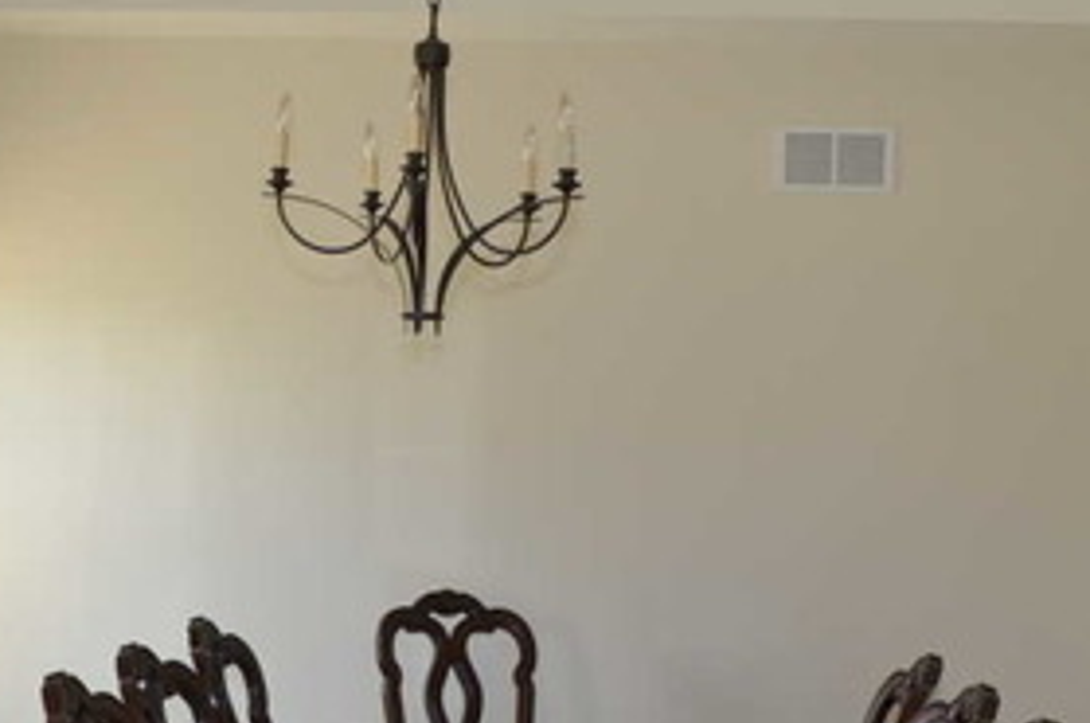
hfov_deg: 32.0
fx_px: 1874
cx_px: 316
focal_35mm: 62
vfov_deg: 21.7
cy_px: 492
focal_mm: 18
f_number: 6.7
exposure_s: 1/60
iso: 1000
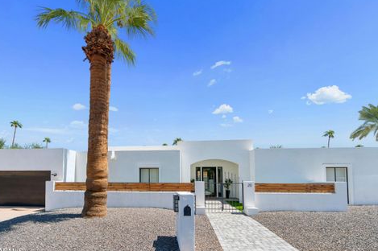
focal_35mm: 16
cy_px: 129
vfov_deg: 73.6
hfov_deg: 96.7
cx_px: 180
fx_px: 168
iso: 100
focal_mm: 10
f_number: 8
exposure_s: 1/350
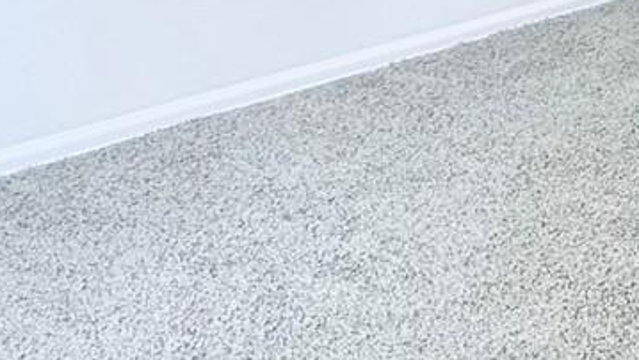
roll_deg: -0.8
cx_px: 605
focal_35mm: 68
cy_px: -394
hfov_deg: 29.4
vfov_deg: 14.3
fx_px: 1152
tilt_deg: +1.9
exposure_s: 1/120
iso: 125
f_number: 2.2
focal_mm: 2.22
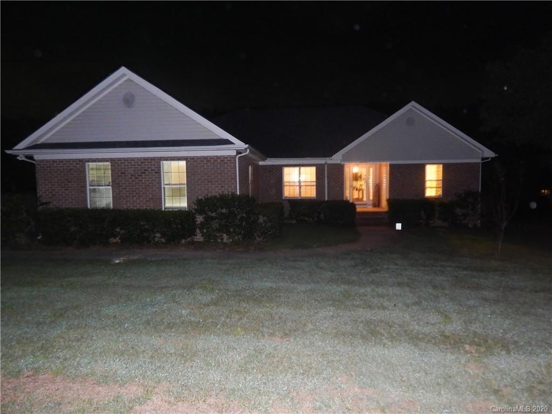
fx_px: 367
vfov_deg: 58.9
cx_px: 276
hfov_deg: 73.9
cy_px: 207
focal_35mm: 23
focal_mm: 4
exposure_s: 1/30
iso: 1400
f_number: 3
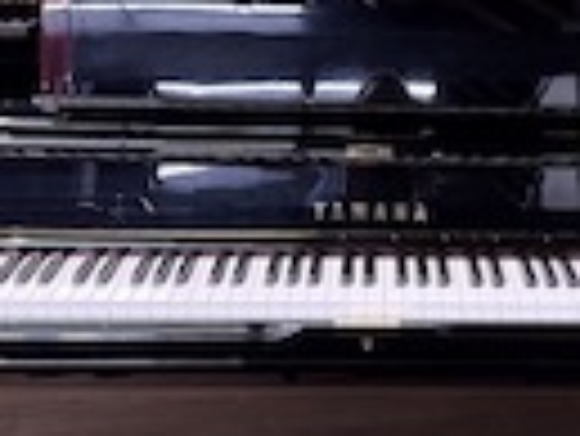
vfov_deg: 21.3
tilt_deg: -16.9
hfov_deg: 27.8
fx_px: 1157
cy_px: 184
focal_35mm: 69
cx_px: 423
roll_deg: -1.3
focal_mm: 6.76
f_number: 1.78
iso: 800
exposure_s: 1/42
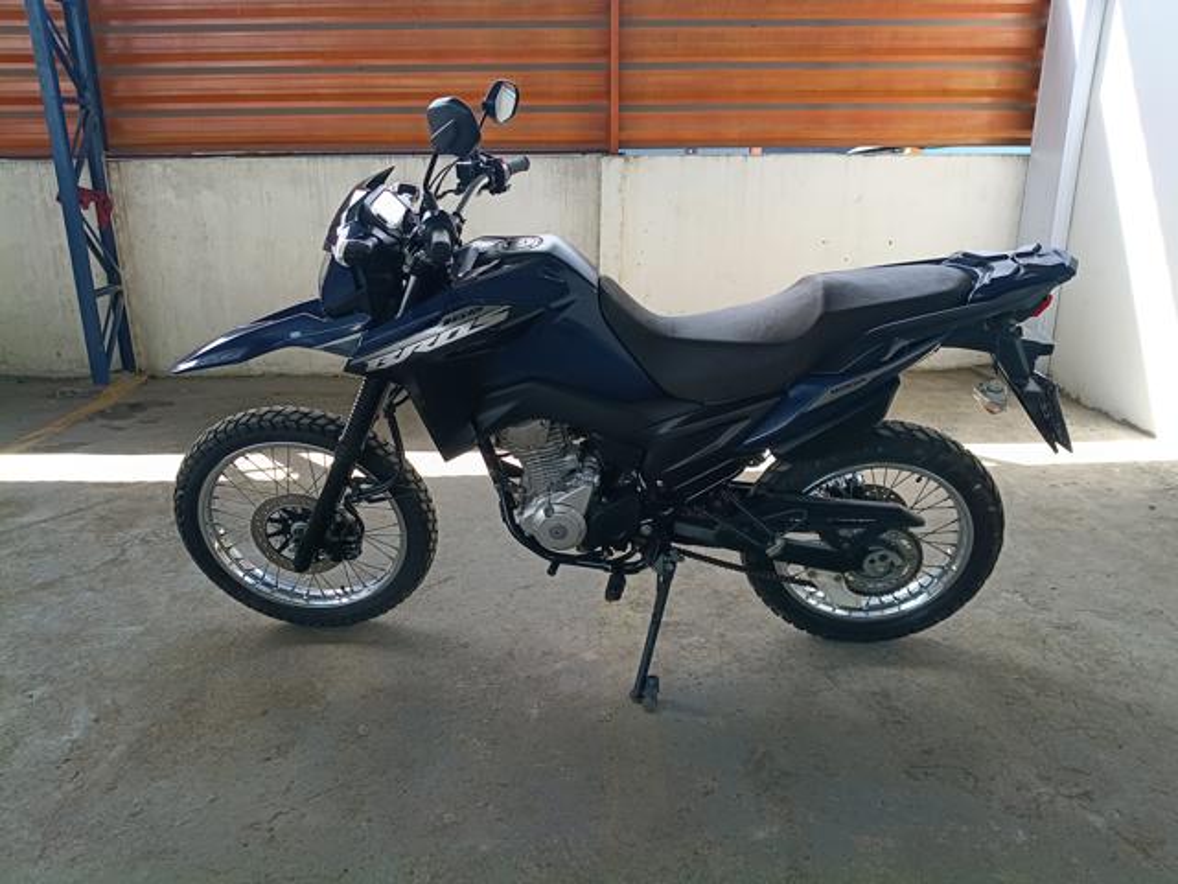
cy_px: 442
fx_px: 885
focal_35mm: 26
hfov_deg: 67.3
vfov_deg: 53.1
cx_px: 589
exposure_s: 1/120
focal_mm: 4.81
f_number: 1.8
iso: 159
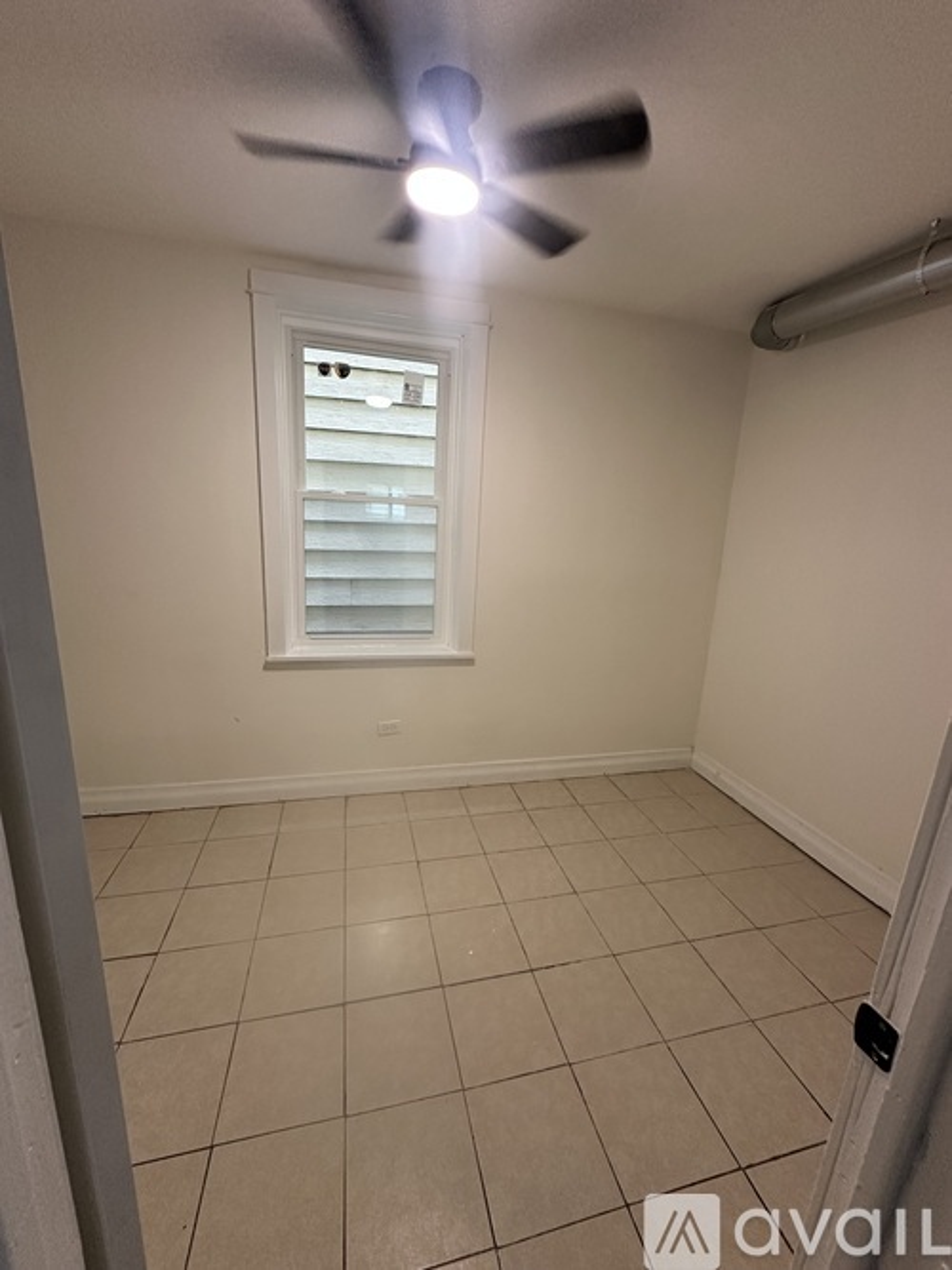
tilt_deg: -12.9
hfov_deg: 85.7
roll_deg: -4.2
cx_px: 476
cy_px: 635
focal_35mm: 14
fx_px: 514
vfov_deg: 102.1
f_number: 2.2
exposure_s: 1/99
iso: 250
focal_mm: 2.22
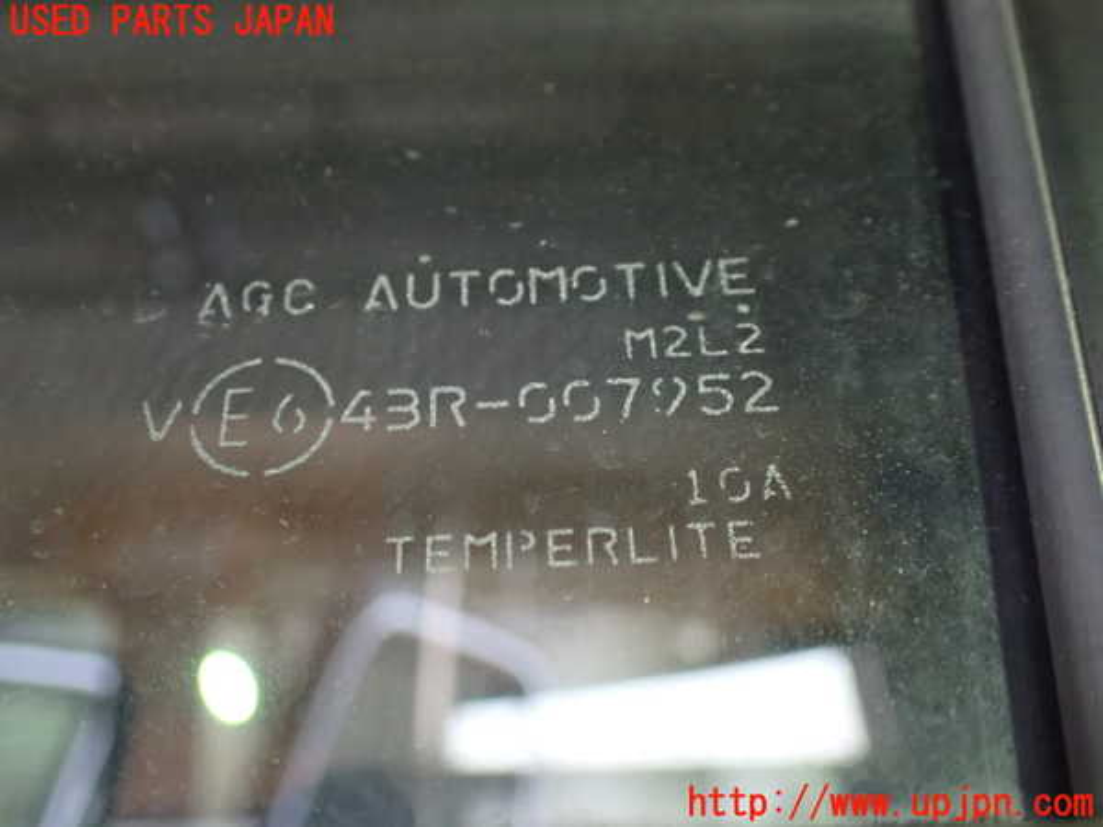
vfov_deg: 37.7
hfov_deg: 49.0
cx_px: 552
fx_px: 1211
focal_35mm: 38
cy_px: 414
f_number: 2.7
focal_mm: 6.83
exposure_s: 1/40
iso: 1250
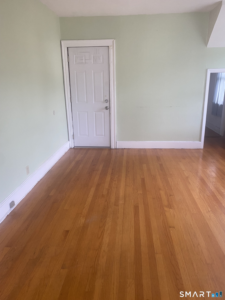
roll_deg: +1.5
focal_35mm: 26
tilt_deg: -15.6
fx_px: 225
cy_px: 150
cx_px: 112
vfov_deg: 67.3
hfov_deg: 53.1
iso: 125
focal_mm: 4.25
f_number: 1.8
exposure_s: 1/67
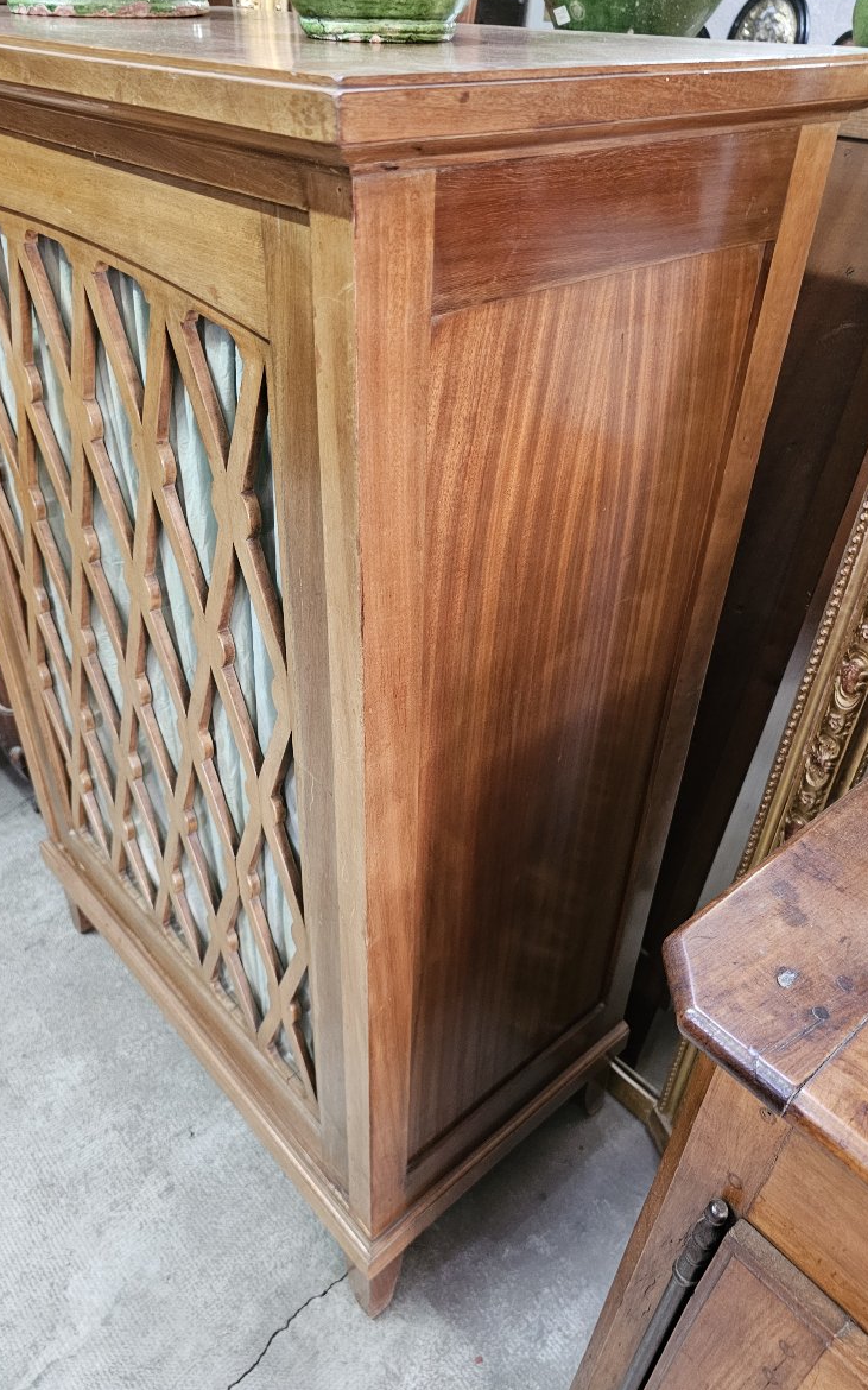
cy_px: 681
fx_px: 946
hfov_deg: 49.2
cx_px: 408
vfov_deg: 72.5
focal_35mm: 25
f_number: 1.7
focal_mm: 6.3
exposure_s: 1/50
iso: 640
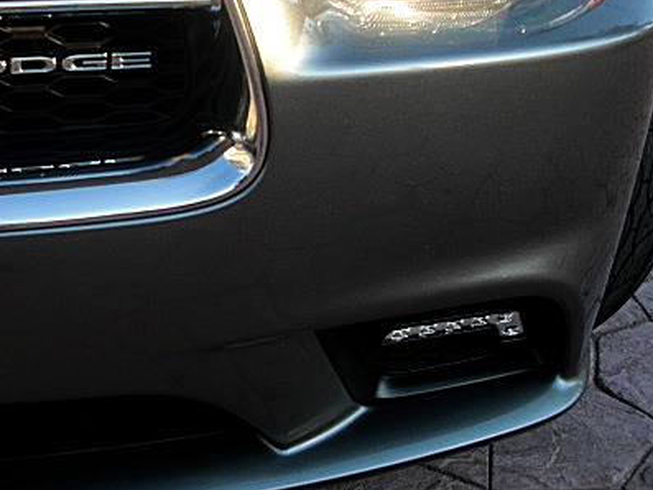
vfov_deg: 25.1
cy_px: 151
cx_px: 211
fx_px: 1094
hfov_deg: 32.9
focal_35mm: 58
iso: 50
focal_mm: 6.3
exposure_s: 1/160
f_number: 2.8
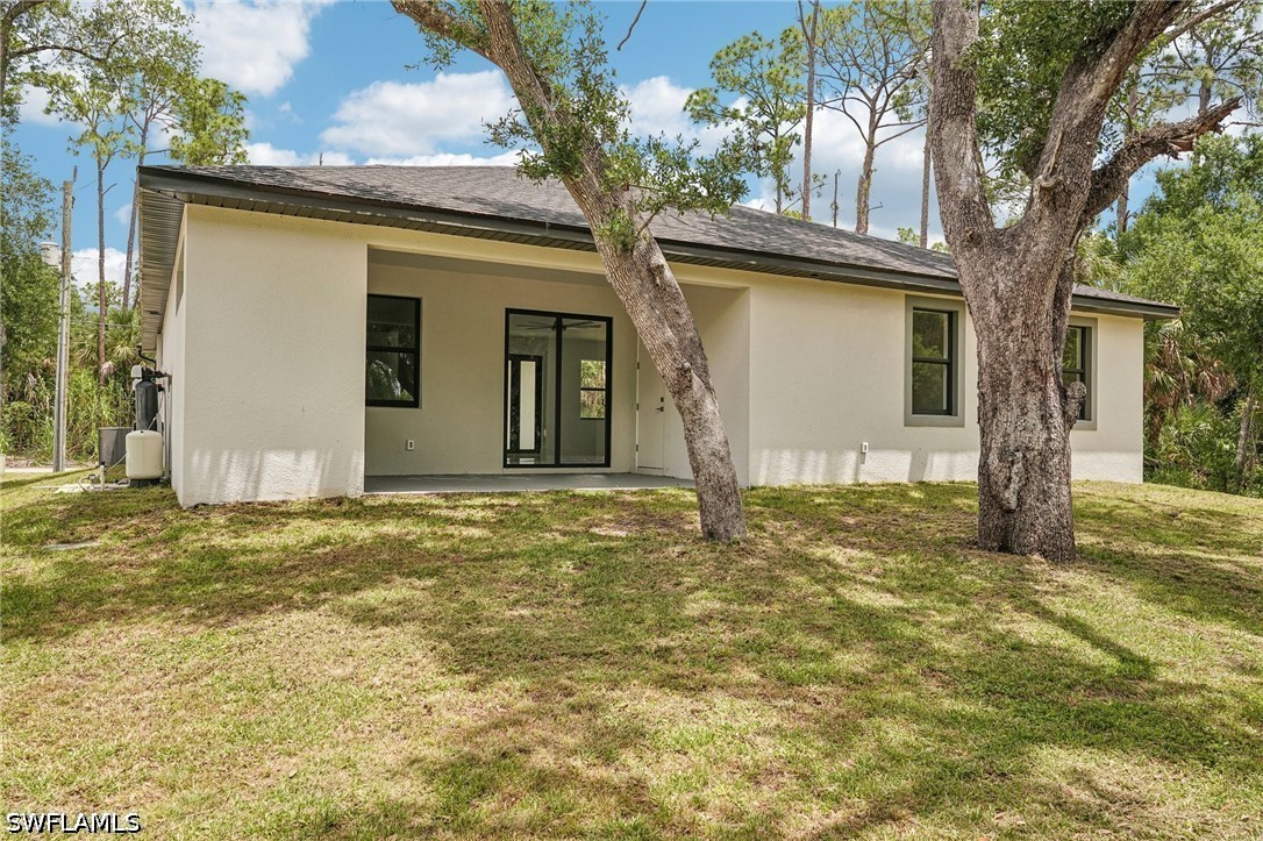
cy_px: 420
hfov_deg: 70.5
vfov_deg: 50.4
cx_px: 632
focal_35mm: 26
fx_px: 894
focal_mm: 25.5
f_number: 8
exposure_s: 1/320
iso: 400
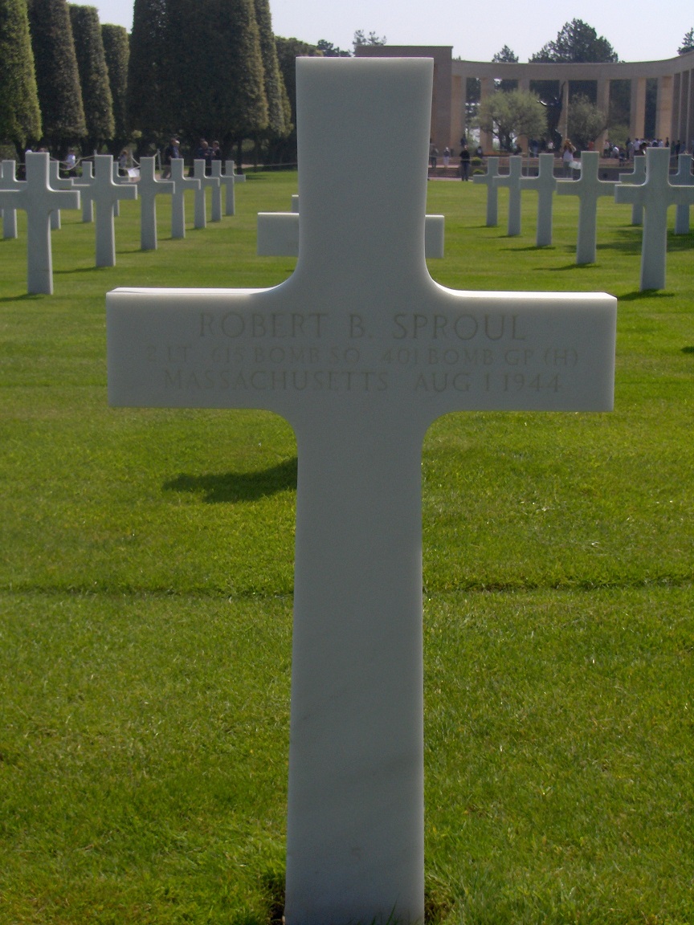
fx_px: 1657
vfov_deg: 31.2
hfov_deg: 23.7
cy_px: 462
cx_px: 347
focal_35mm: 62
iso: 100
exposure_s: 1/758
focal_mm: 10.19
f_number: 5.6
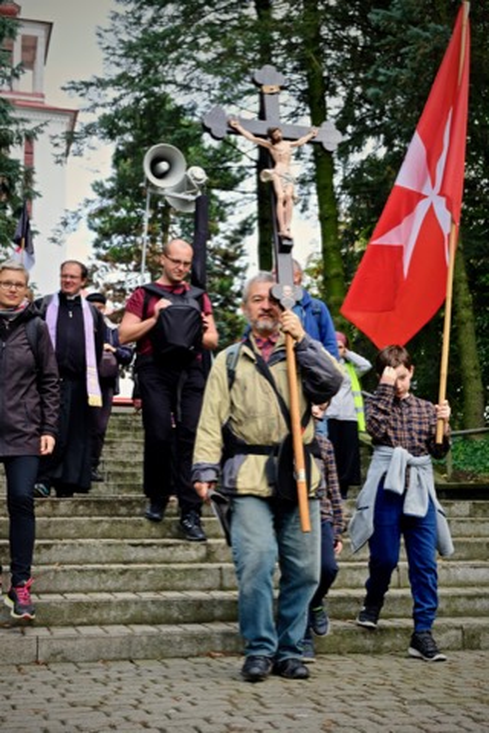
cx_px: 244
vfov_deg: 38.9
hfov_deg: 26.5
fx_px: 1039
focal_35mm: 51
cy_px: 366
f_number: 5.6
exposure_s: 1/140
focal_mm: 34.3
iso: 400
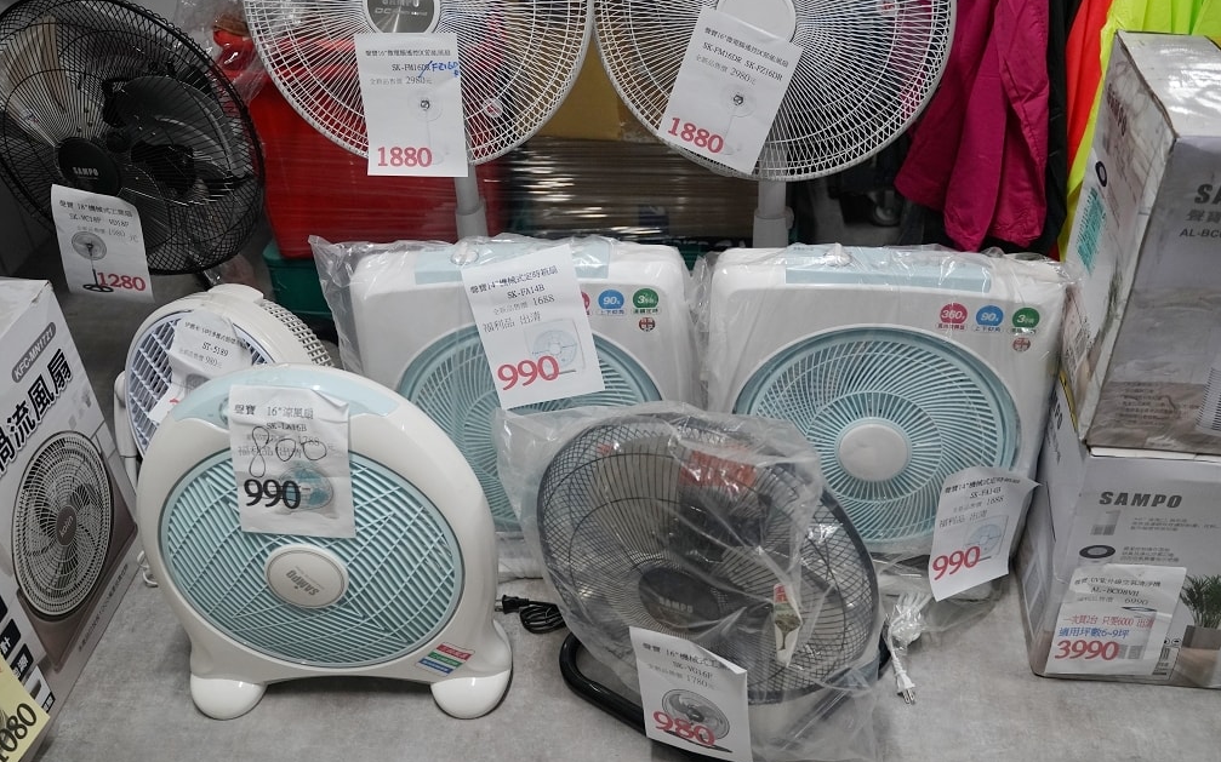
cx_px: 611
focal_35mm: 34
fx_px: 1131
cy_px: 293
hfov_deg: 56.7
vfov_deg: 37.1
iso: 2500
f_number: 2.8
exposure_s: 1/160
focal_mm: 28
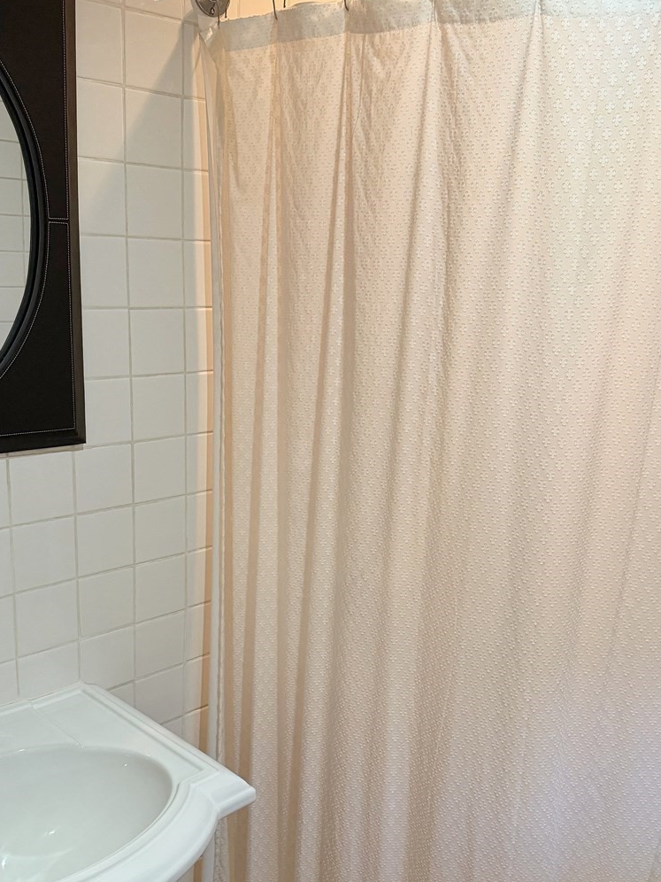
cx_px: 356
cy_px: 500
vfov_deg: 50.0
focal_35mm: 37
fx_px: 942
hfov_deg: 38.6
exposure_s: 1/60
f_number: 1.78
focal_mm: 6.76
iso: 400
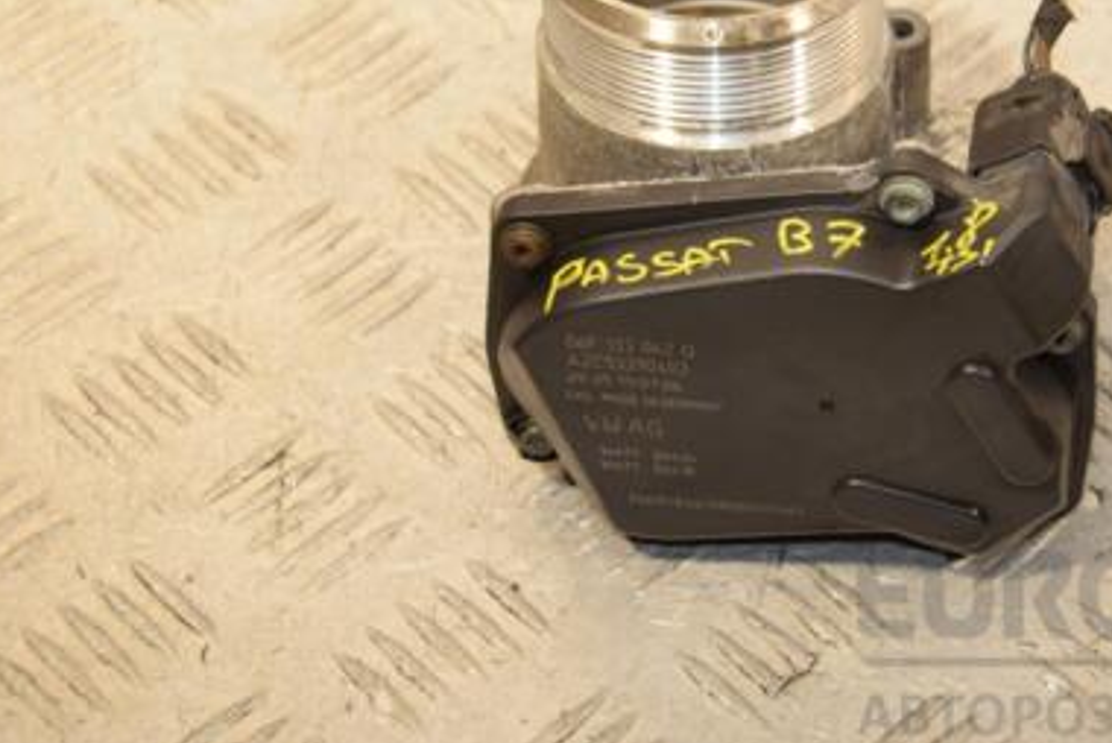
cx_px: 802
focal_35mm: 123
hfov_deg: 16.6
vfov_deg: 11.1
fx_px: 3802
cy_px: 205
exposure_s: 1/200
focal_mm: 52
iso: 800
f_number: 6.3
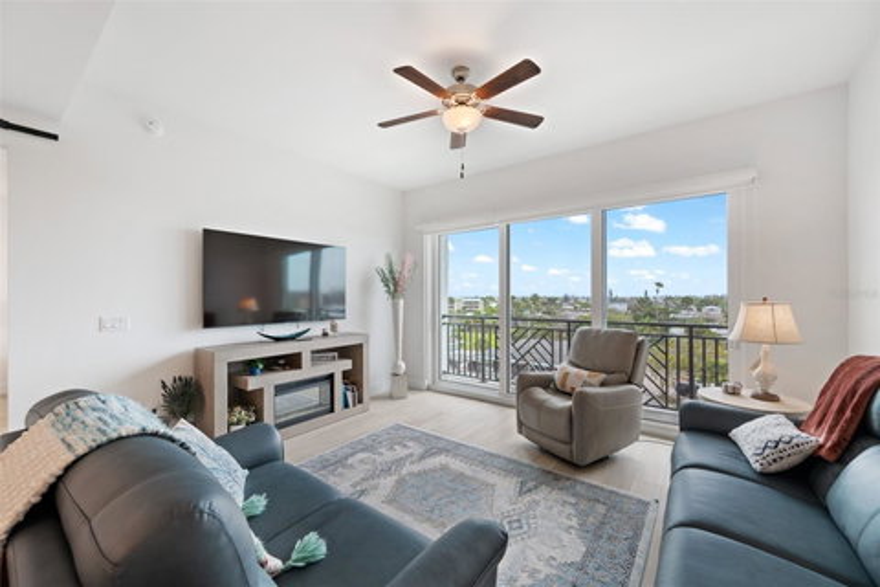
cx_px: 440
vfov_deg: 81.2
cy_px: 294
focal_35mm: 14
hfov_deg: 104.3
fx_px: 342
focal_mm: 14
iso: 320
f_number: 7.1
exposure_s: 1/10
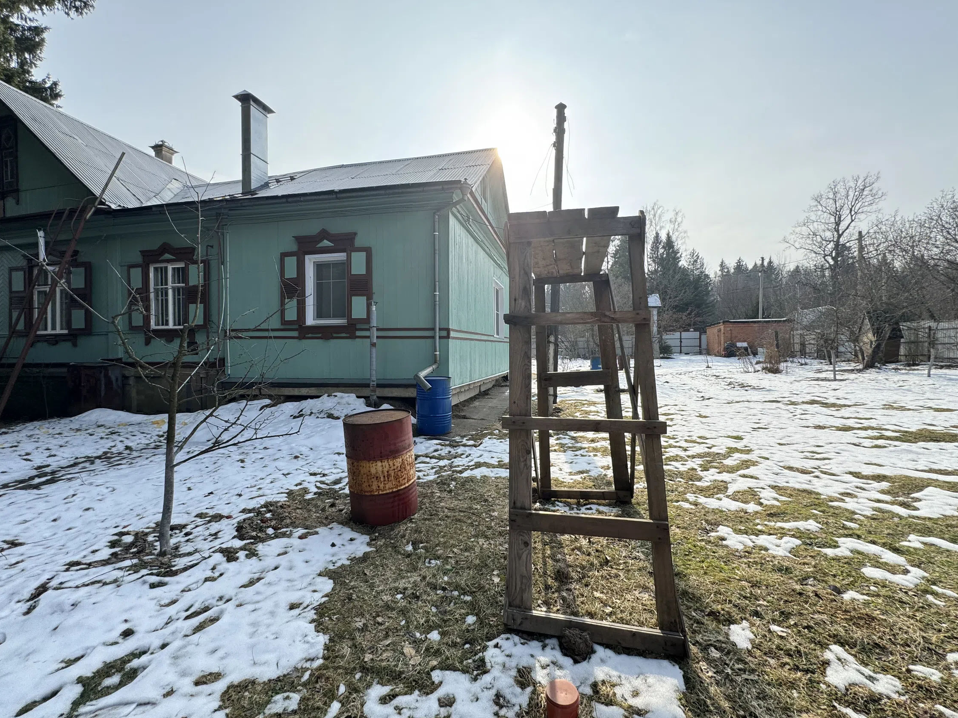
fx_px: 415
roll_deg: +0.7
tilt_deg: -0.1
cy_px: 361
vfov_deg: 81.7
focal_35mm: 15
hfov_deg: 98.2
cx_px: 478
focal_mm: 2.22
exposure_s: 1/605
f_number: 2.2
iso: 50
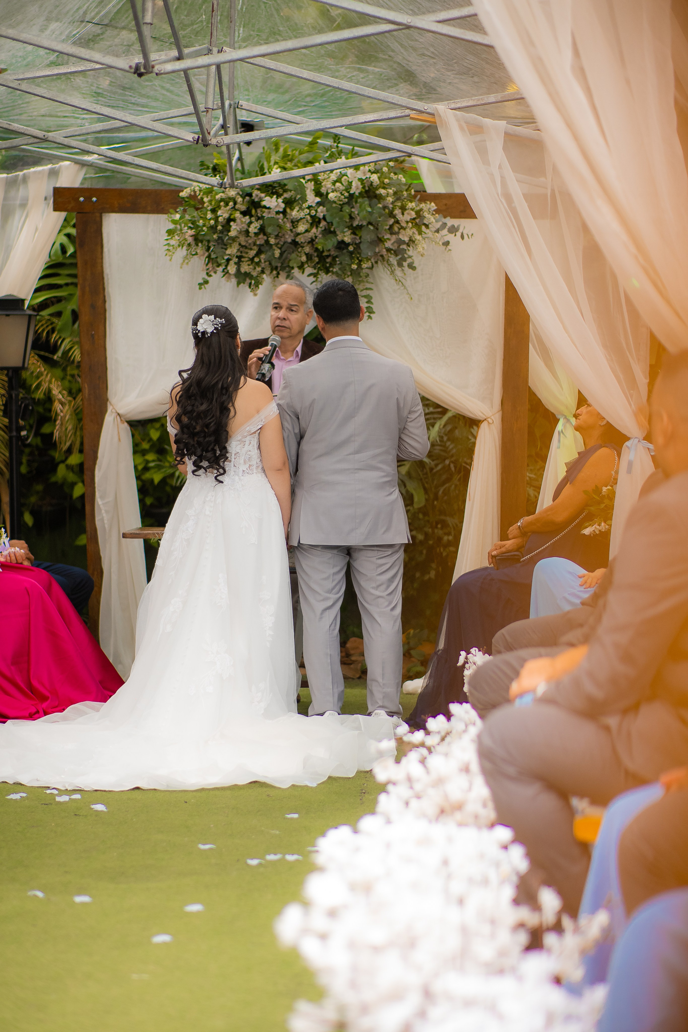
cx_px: 344
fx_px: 2408
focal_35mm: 84
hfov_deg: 16.3
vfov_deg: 24.2
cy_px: 516
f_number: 1.4
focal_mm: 56
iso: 500
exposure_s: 1/1600
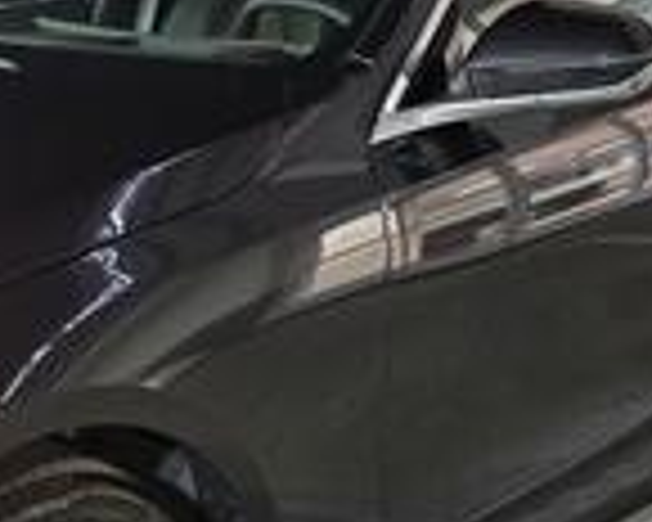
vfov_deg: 19.6
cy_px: 342
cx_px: 13
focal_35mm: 78
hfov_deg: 23.5
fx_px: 1505
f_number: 1.7
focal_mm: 6.3
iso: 1250
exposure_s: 1/38
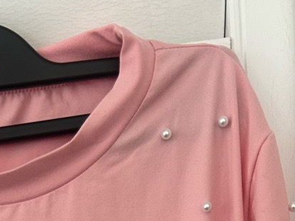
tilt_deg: -14.1
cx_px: 29
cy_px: 540
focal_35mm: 100
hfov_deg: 19.3
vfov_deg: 11.8
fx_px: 852
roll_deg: +6.4
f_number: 1.5
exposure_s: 1/100
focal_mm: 5.7
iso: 125
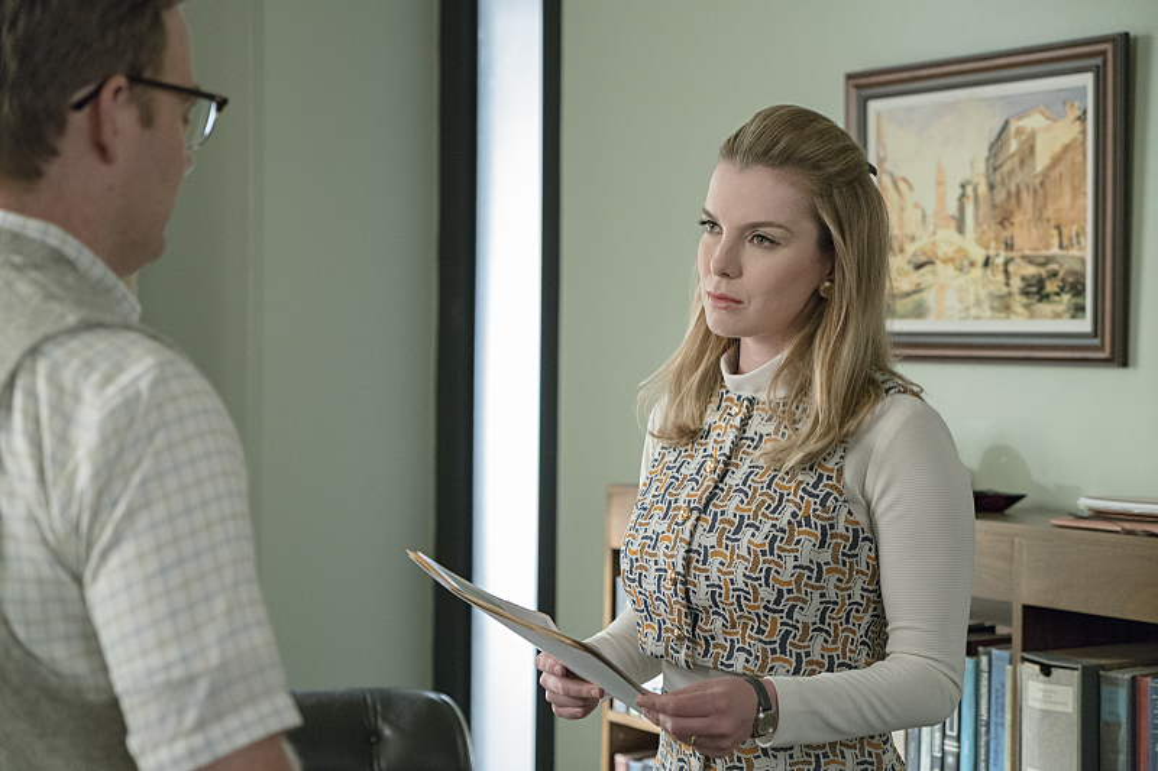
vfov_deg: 22.3
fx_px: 1962
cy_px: 386
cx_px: 579
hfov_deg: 32.9
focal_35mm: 61
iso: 6400
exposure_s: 1/60
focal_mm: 61
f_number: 4
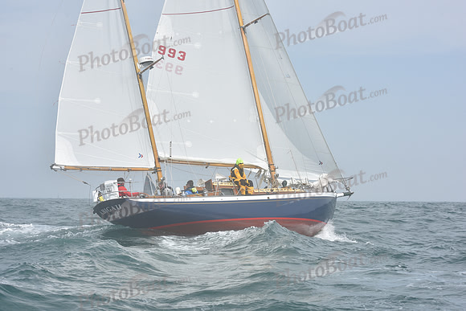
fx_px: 906
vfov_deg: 19.5
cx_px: 233
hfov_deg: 28.8
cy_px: 156
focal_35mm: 70
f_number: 13
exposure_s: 1/800
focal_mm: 70
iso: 320
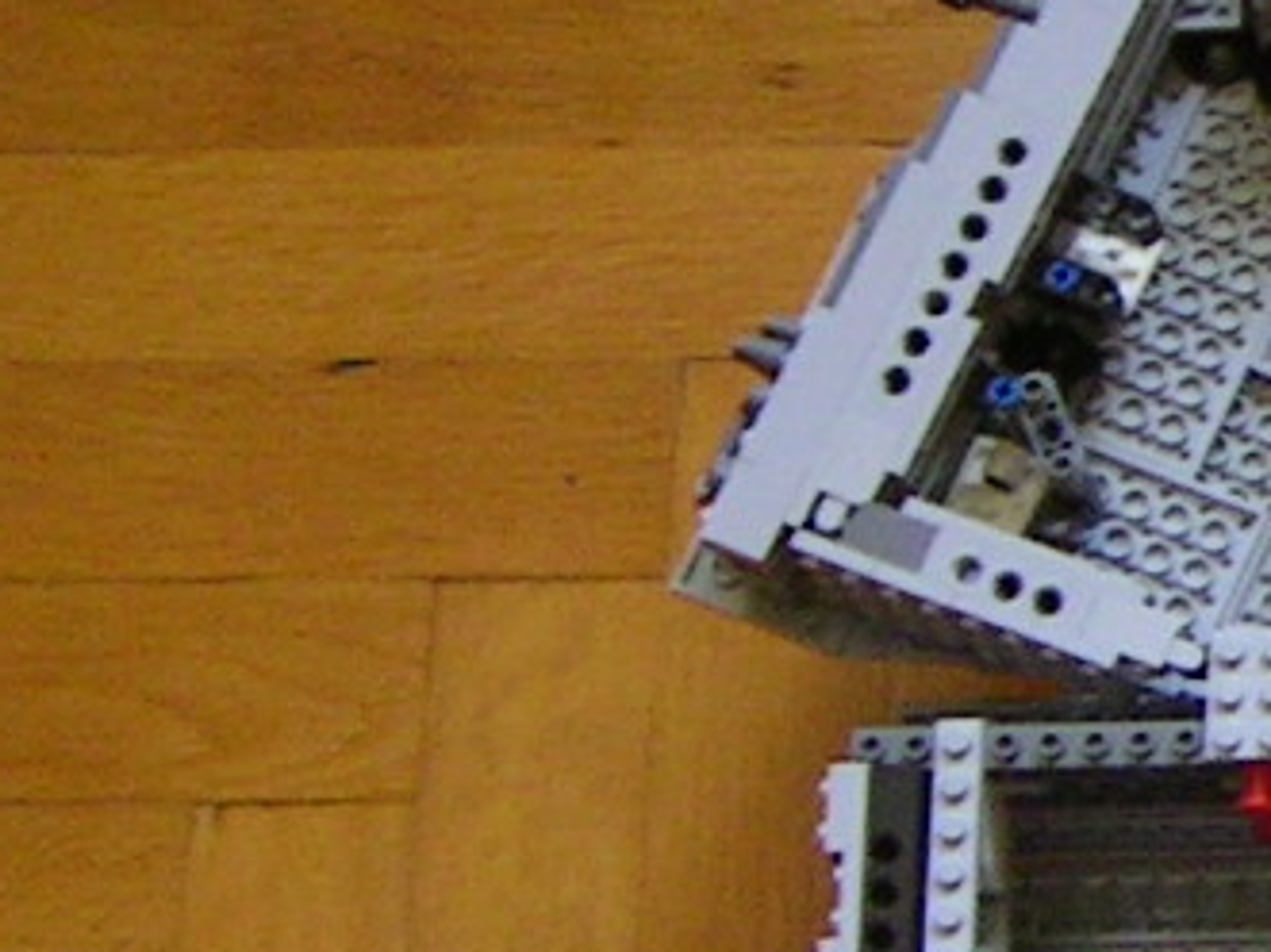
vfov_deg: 8.5
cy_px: 610
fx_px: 6386
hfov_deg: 10.8
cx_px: 2100
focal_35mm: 174
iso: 100
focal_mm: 5.6
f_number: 2.8
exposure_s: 1/4.5
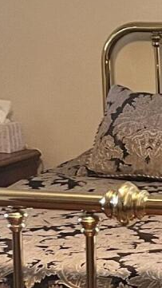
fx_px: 1199
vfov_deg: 13.7
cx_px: 377
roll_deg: +0.1
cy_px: 168
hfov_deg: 7.3
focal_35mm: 157
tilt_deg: -8.4
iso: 320
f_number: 1.5
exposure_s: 1/60
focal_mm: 5.7
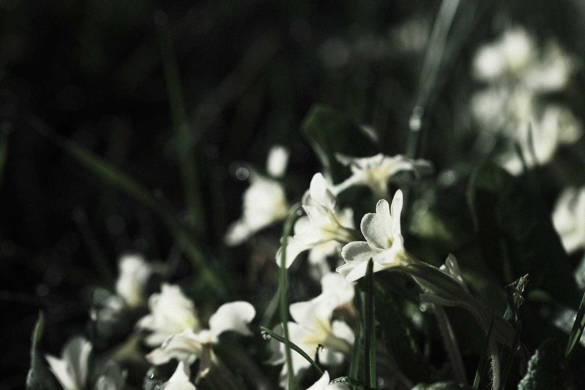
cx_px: 292
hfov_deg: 20.2
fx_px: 1641
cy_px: 195
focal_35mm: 101
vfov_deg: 13.6
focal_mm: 67.5
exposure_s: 1/1600
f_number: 5.6
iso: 640
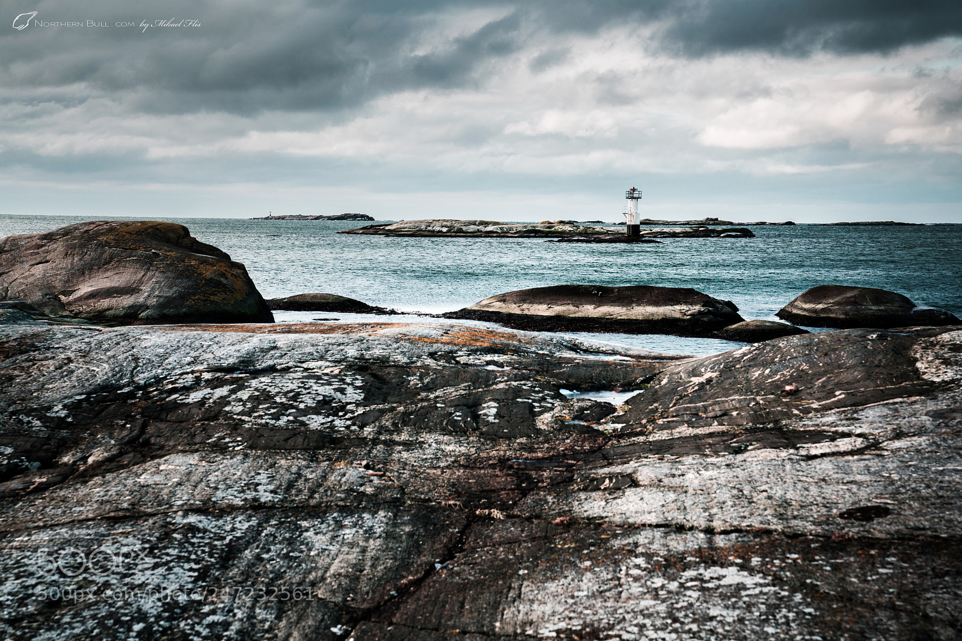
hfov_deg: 28.8
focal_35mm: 70
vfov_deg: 19.5
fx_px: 1871
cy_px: 320
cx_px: 481
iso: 500
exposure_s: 1/250
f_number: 11
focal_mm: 70
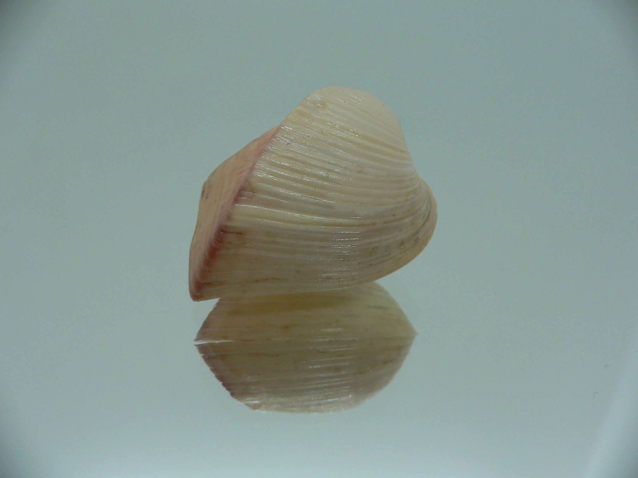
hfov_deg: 52.6
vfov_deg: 40.7
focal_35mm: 35
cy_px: 239
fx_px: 645
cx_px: 319
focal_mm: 4.6
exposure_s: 1/60
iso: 80
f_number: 2.8
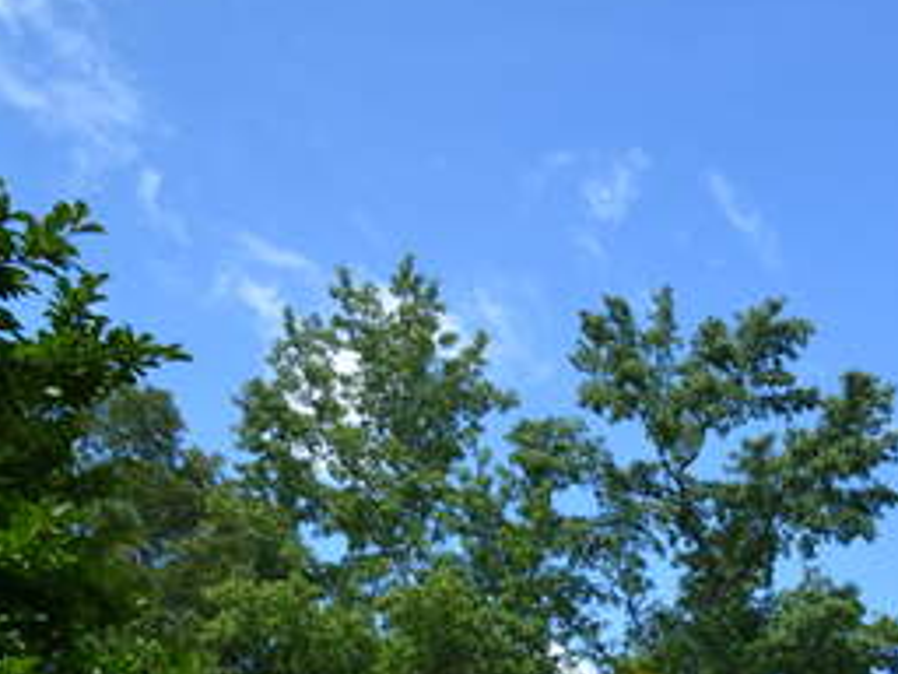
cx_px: 1119
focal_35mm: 45
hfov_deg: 33.1
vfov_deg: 26.9
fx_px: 1167
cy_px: 886
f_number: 7.1
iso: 100
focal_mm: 10
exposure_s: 1/200
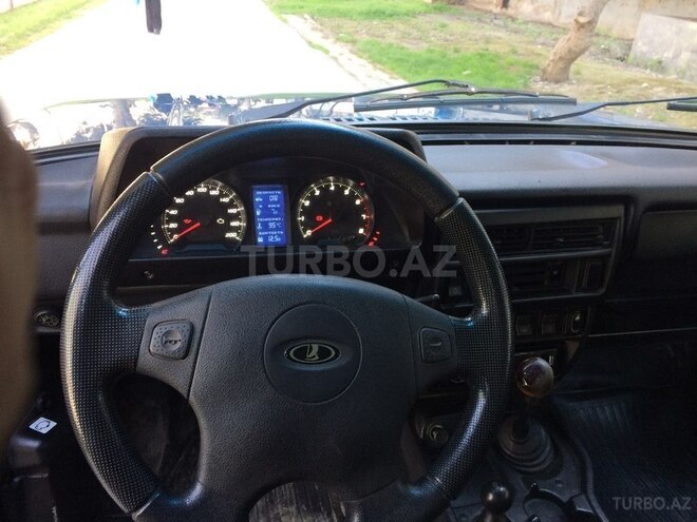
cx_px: 348
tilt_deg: -29.1
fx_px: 584
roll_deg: -4.4
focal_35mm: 29
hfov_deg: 61.7
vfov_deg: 48.2
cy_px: 261
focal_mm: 4.15
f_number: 2.2
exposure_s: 1/33
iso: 50
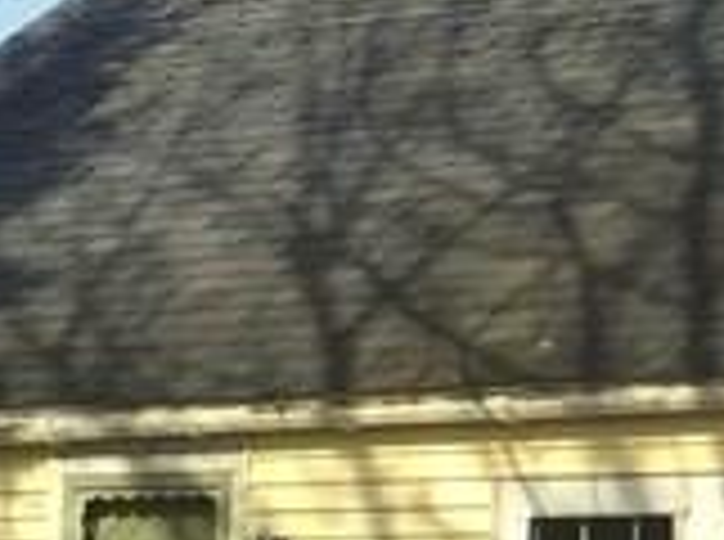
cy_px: 490
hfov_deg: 10.1
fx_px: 3861
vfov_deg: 8.0
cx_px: 1354
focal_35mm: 185
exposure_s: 1/2083
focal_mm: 4.15
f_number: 2.2
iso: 32
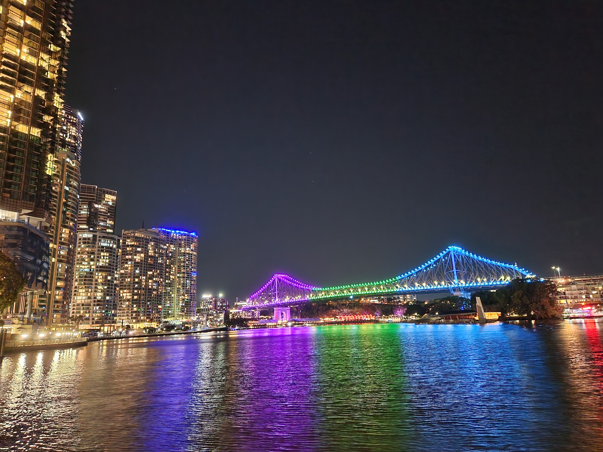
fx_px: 401
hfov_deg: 73.9
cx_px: 302
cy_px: 226
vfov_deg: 58.9
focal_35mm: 23
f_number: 1.8
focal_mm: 5.4
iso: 1600
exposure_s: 1/10
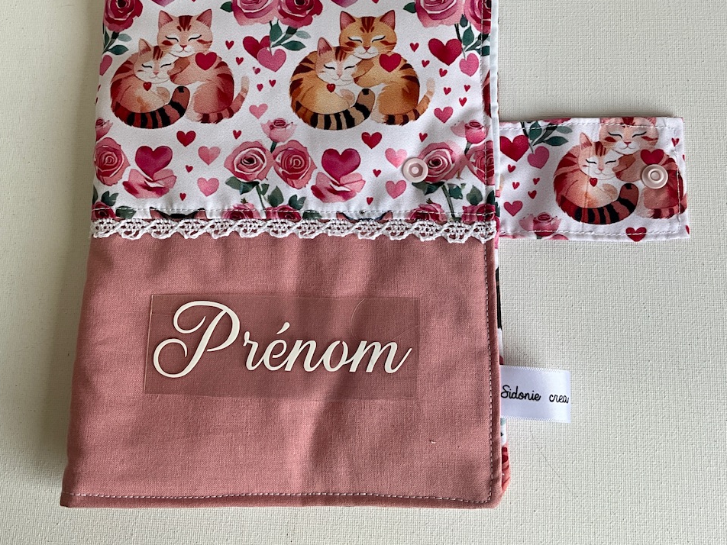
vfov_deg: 36.4
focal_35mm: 39
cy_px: 179
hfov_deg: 47.9
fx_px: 819
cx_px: 364
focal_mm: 3
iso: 16
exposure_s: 1/108
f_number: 1.8
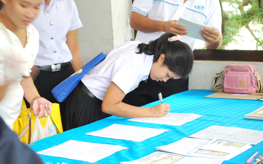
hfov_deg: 24.5
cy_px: 86
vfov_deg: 15.4
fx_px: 606
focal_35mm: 85
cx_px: 131
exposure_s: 1/15
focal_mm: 55
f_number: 5.6
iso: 200
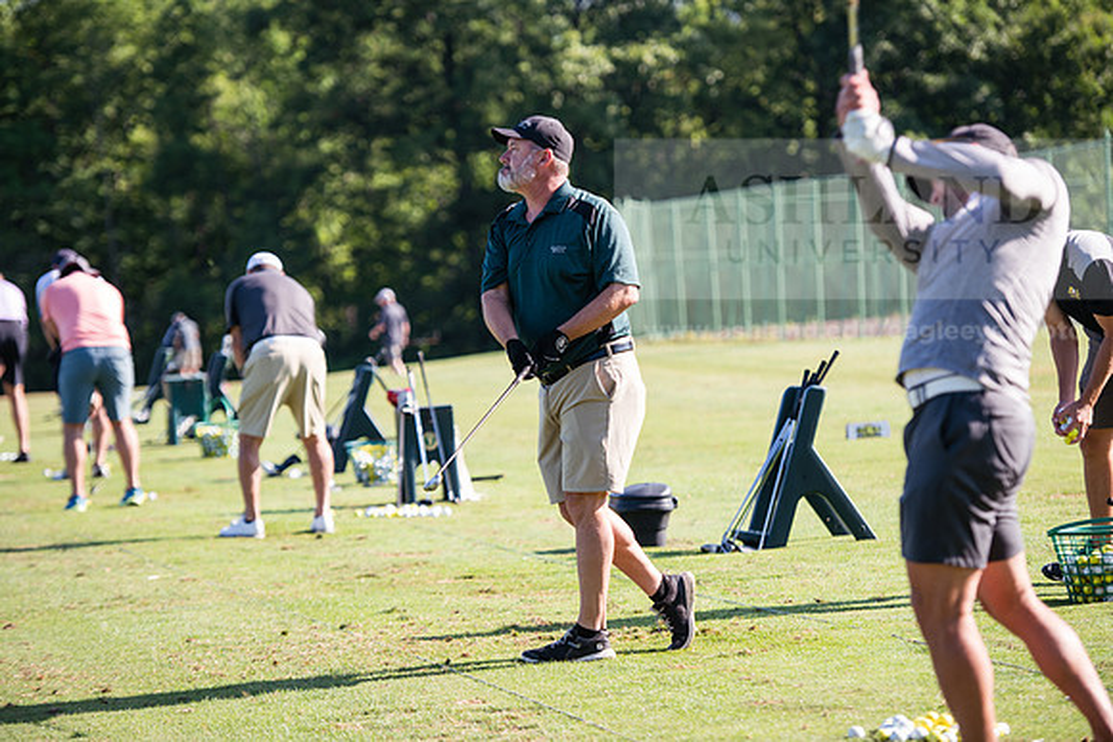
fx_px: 4020
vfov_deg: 10.6
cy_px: 371
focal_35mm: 130
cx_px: 556
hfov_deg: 15.8
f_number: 3.2
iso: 100
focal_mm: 130
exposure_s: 1/500
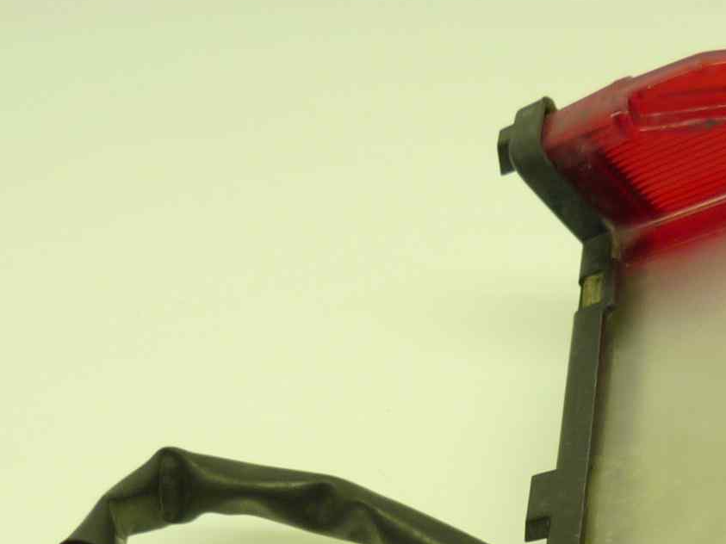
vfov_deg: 16.4
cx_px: 674
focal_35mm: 82
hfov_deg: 23.1
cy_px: 813
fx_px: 1720
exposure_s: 1/25
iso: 80
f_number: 3.3
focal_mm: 4.1
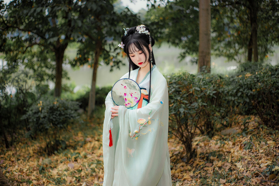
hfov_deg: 39.6
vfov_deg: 27.0
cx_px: 140
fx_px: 387
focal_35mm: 50
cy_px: 93
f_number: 2.2
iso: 100
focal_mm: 50
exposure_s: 1/125
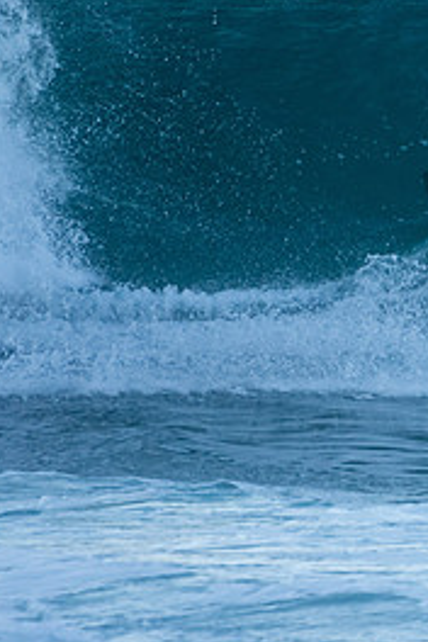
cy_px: 188
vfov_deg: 1.3
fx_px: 29423
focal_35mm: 1650
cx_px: 674
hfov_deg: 0.8
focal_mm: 500
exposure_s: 1/1600
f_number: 5.6
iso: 1600
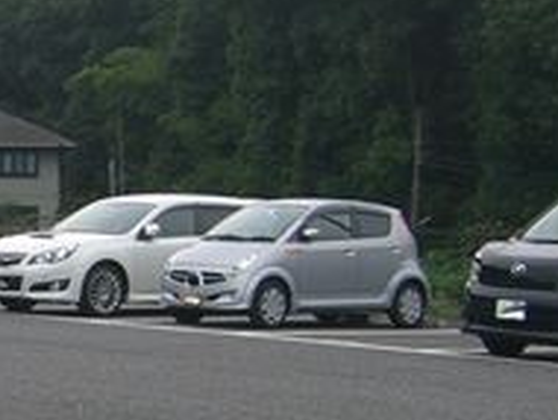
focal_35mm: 128
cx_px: -12
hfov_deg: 15.1
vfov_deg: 11.6
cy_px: 258
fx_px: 2066
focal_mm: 6.2
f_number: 2.7
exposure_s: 1/200
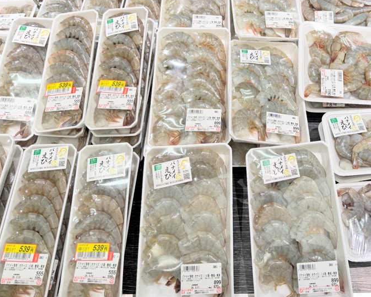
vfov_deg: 41.5
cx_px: 267
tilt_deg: -56.1
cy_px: 93
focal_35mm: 35
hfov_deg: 49.9
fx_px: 384
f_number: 1.78
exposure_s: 1/151
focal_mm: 6.76
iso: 80
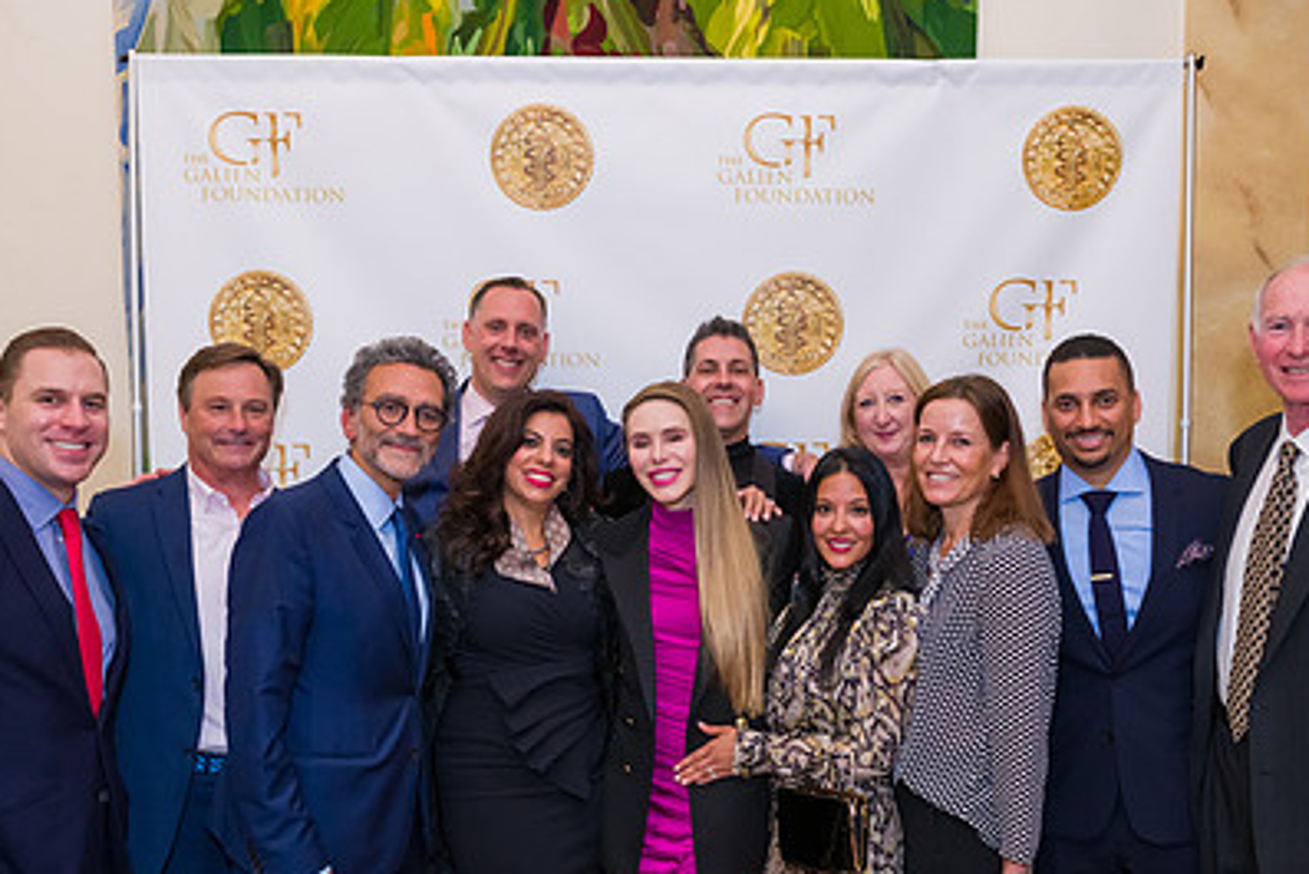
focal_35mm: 38
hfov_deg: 50.7
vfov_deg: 34.9
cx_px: 643
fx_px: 1382
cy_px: 543
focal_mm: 26
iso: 1000
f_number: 4
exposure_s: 1/125
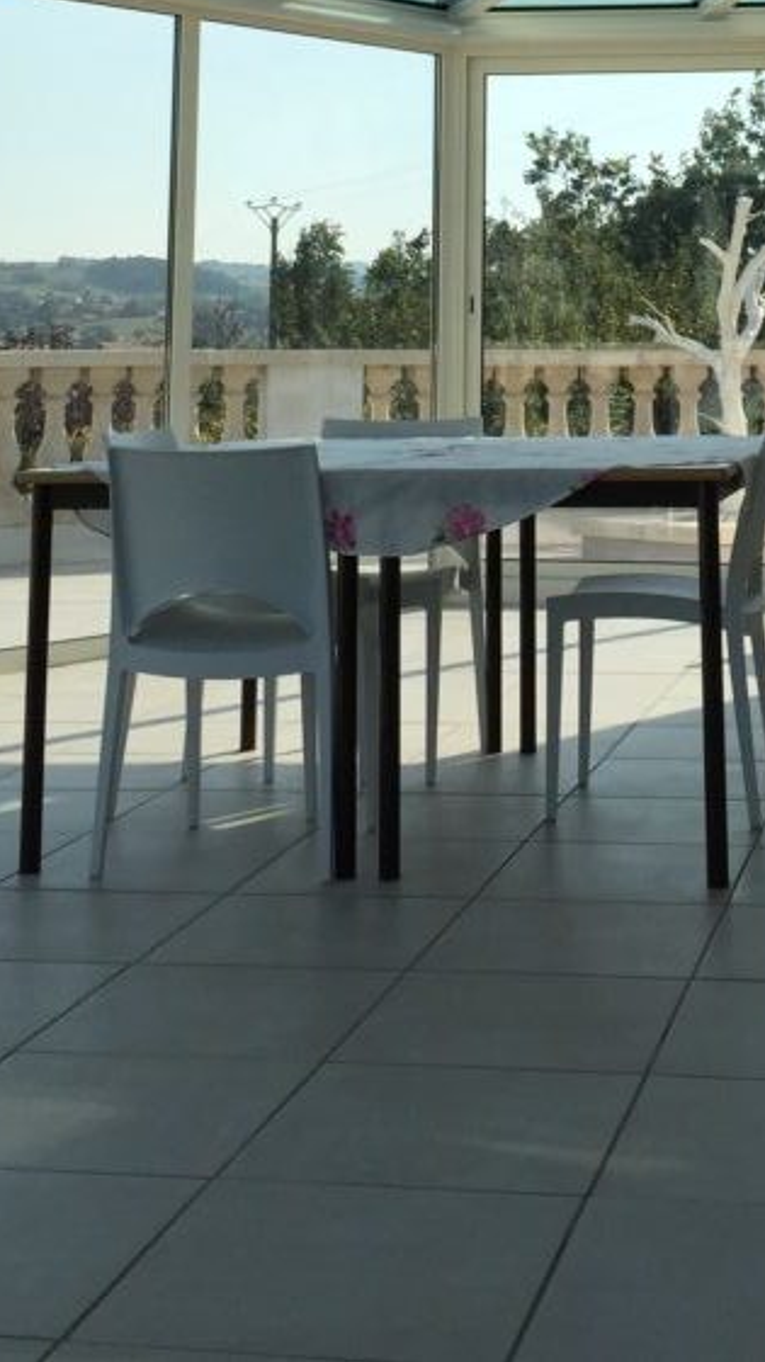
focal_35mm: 62
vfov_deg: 31.5
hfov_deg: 19.2
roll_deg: +0.3
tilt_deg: +7.8
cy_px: 29
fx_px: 2239
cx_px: 628
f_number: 2.2
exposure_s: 1/2198
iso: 32
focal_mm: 4.15
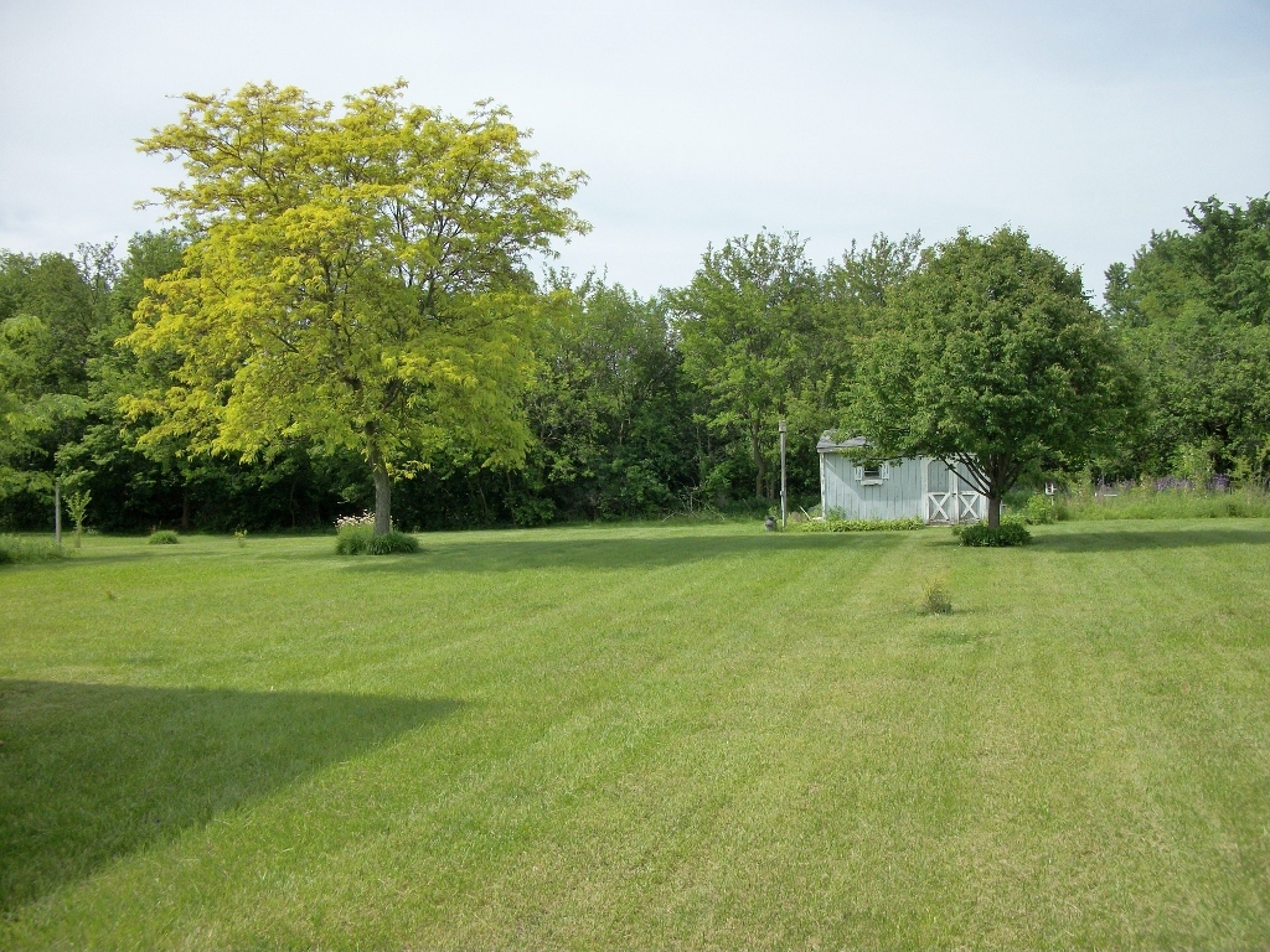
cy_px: 476
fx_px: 1174
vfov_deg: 44.2
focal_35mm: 32
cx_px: 635
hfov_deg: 56.8
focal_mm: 5.7
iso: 80
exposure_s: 1/200
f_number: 8.8
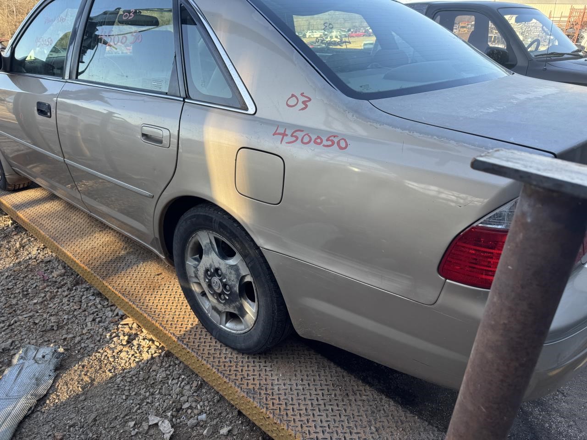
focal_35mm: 24
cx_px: 294
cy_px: 220
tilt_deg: -26.1
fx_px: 407
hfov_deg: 71.6
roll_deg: -2.2
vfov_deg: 56.8
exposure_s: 1/535
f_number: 1.78
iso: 80
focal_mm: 6.76
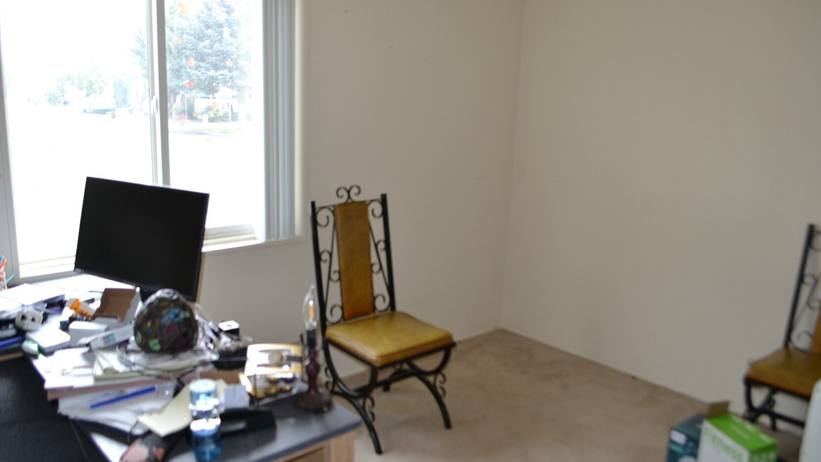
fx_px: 631
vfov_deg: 40.1
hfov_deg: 66.1
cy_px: 252
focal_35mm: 29
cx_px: 412
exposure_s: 1/60
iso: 400
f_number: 4
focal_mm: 18
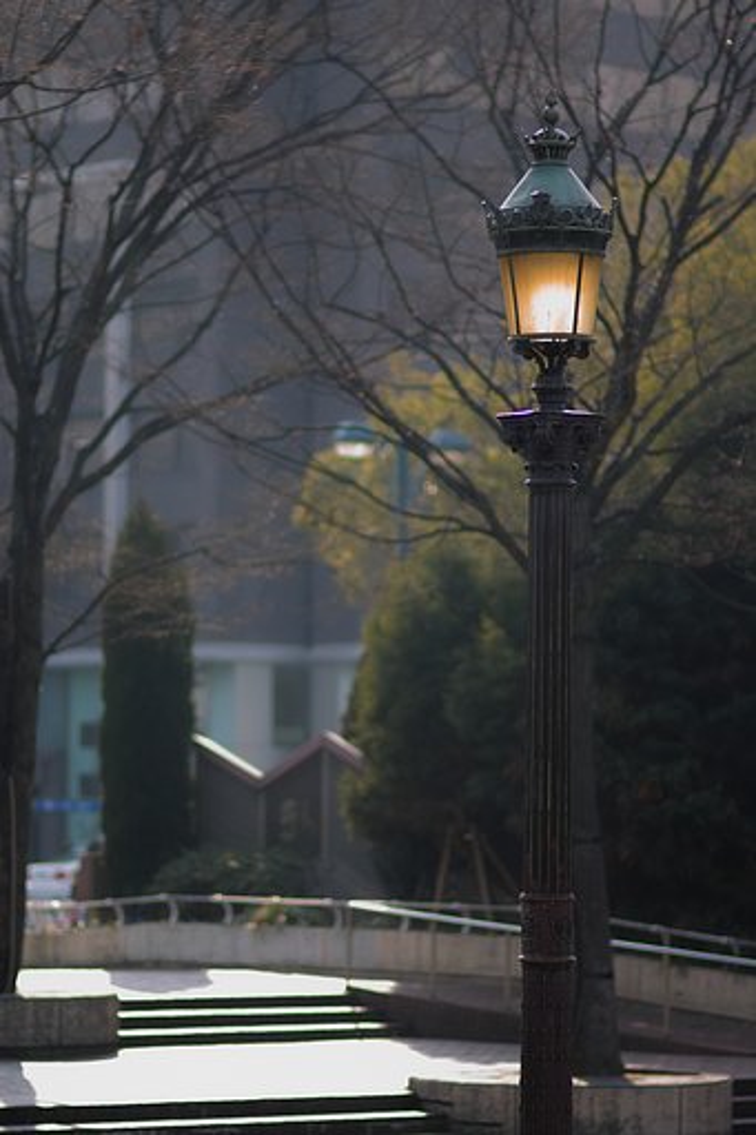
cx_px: 378
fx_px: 4570
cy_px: 568
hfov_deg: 9.5
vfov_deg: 14.2
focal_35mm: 145
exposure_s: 1/1000
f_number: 1.4
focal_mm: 85
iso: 100
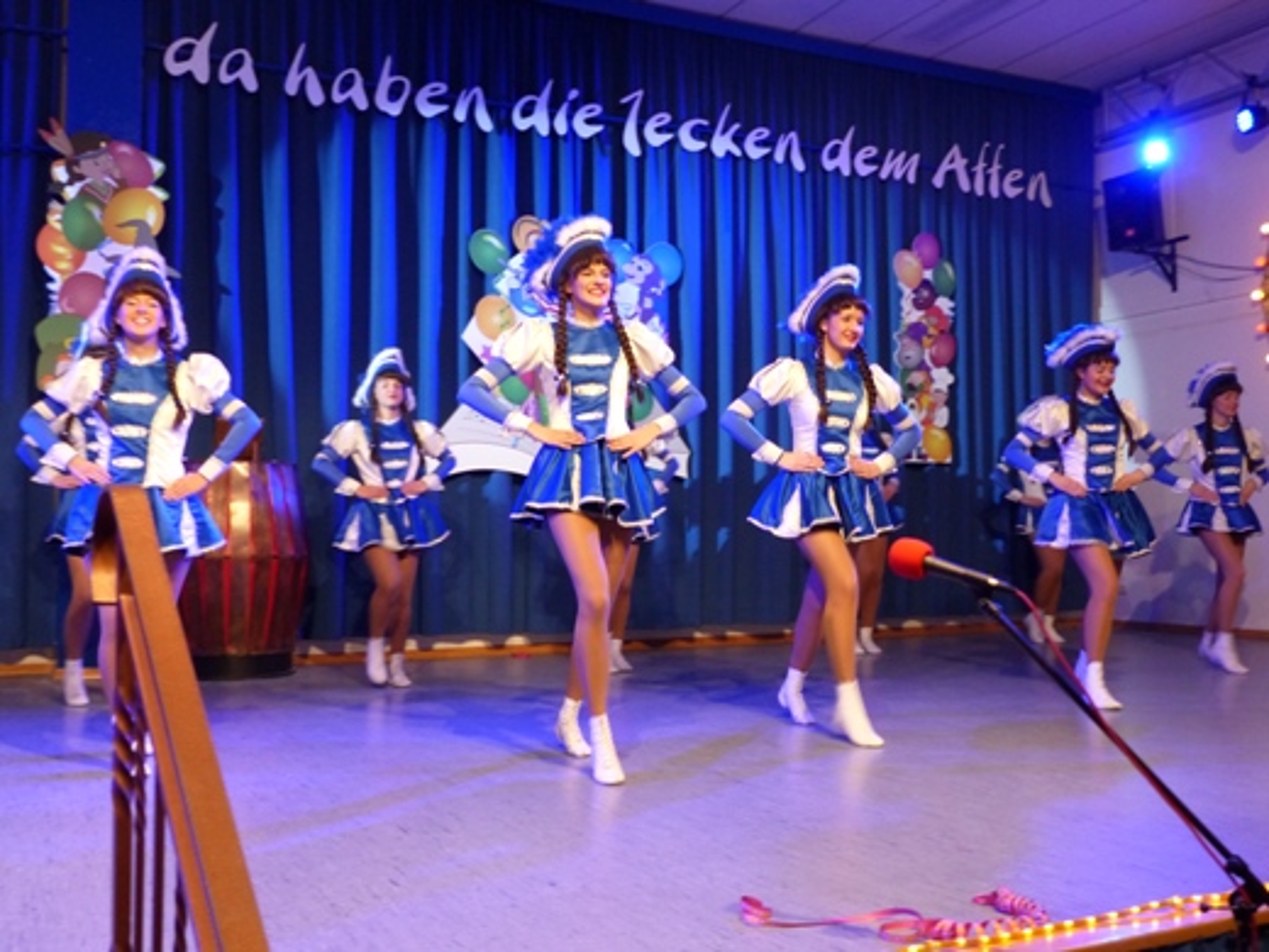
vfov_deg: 40.7
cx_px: 634
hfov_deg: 52.6
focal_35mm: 35
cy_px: 476
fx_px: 1283
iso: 400
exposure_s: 1/40
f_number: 2.8
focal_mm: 6.3
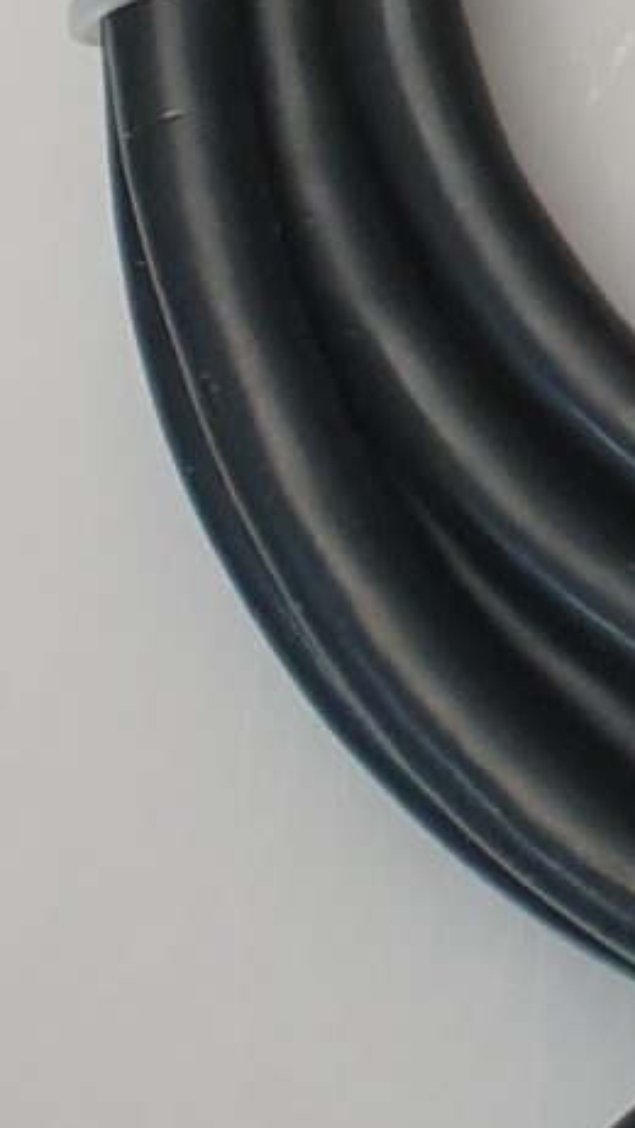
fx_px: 4698
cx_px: 2892
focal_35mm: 157
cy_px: -1145
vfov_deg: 12.1
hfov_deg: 6.0
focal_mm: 4.3
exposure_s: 1/50
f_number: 2.4
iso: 64
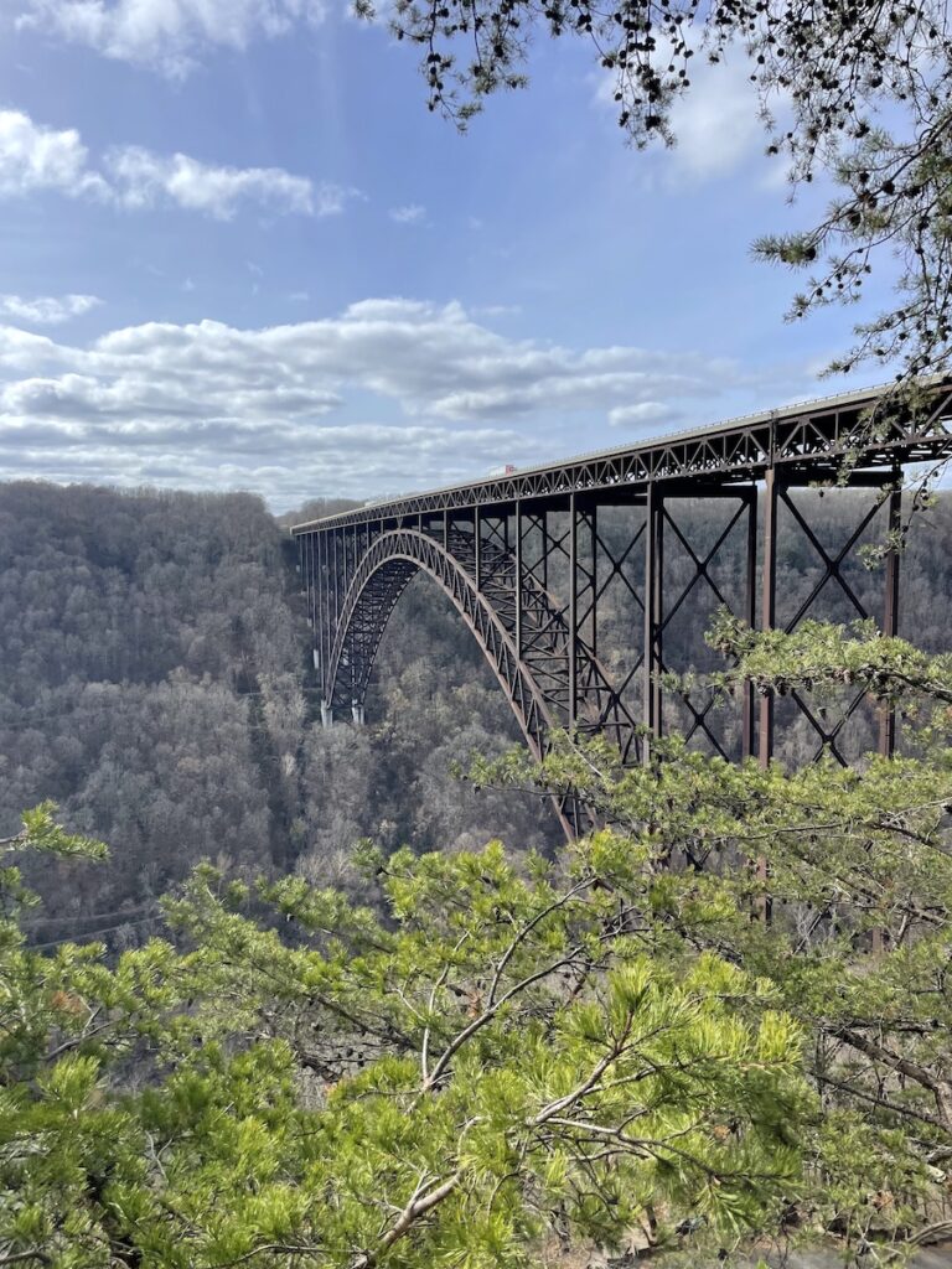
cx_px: 476
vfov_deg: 67.3
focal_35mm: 26
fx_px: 953
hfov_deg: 53.1
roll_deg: +2.0
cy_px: 634
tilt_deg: -5.6
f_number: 1.6
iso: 32
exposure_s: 1/4651
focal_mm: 4.2
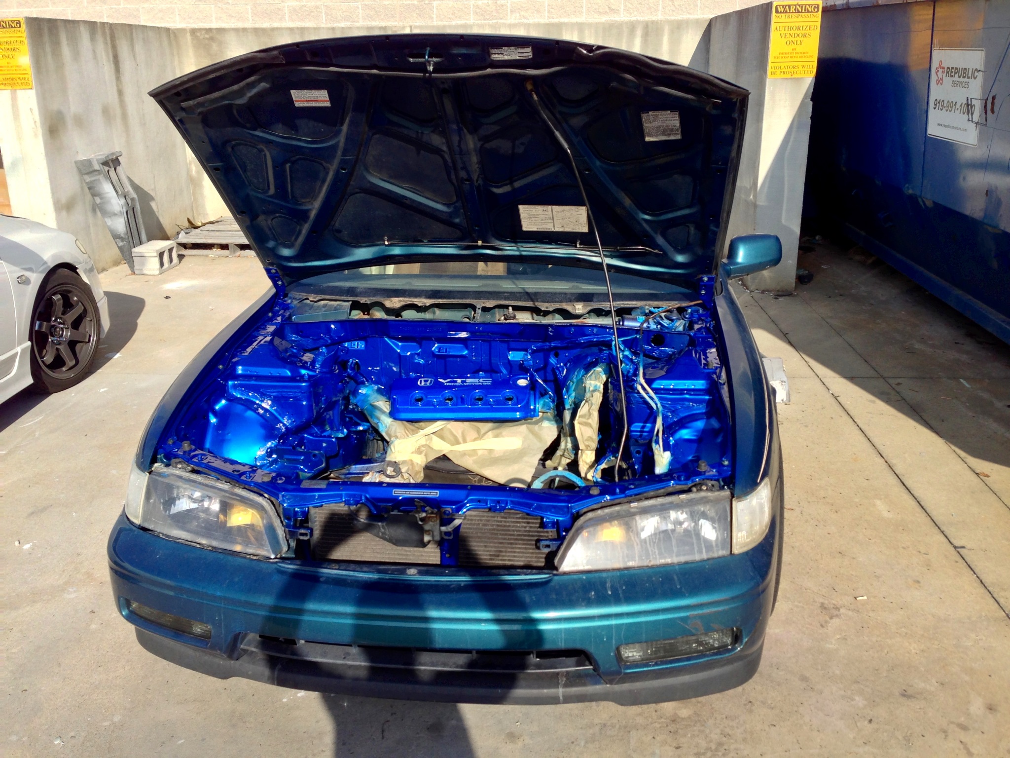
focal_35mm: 33
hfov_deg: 55.4
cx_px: 505
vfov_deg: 42.9
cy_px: 379
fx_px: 963
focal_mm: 4.13
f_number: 2.4
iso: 50
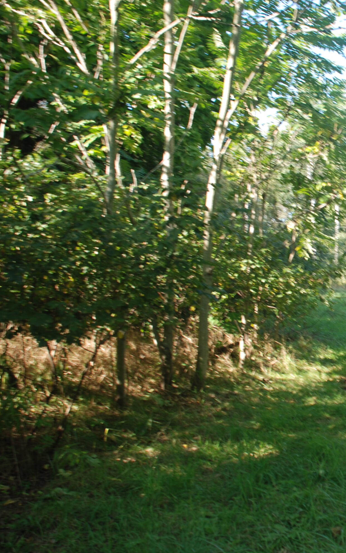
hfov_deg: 25.7
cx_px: 390
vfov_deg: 43.5
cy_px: 277
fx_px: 694
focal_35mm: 46
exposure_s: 1/80
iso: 100
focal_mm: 20
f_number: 3.8
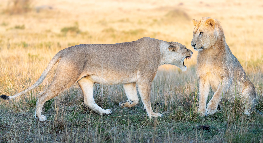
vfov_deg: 5.3
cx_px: 134
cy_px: 85
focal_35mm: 224
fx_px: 1548
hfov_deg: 9.7
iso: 1250
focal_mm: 200
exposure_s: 1/800
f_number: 5.6
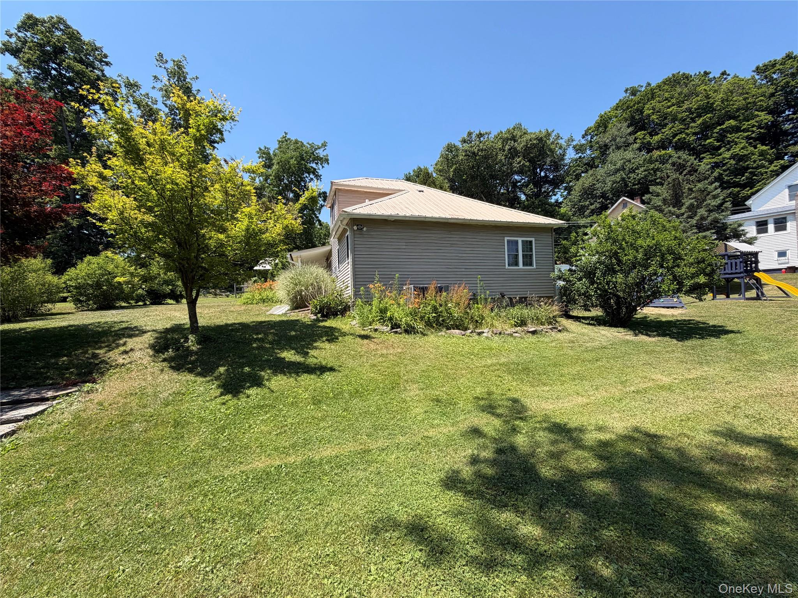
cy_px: 299
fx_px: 323
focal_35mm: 14
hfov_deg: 102.1
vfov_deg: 85.7
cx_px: 399
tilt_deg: +1.1
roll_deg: +2.8
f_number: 2.2
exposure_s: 1/770
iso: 40
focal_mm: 2.22
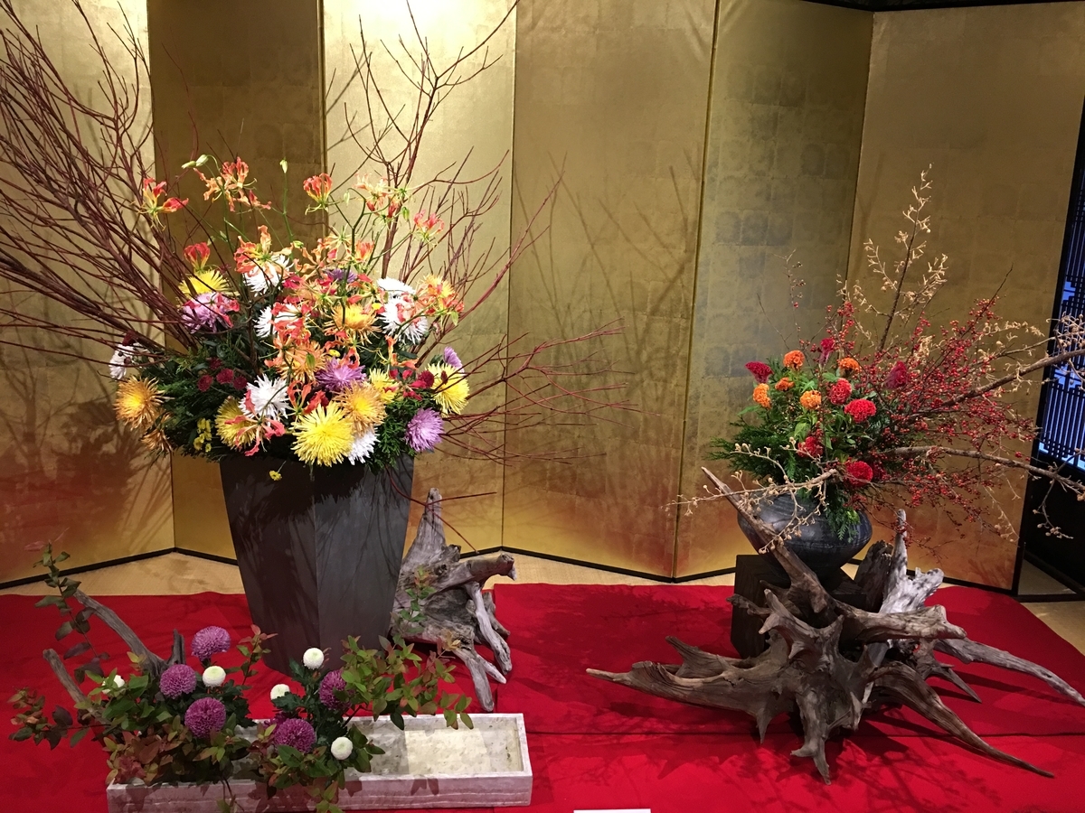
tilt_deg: -11.9
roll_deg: -1.6
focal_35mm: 29
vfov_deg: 48.2
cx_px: 542
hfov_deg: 61.7
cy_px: 406
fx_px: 909
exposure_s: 1/10
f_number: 2.2
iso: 100
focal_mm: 4.15
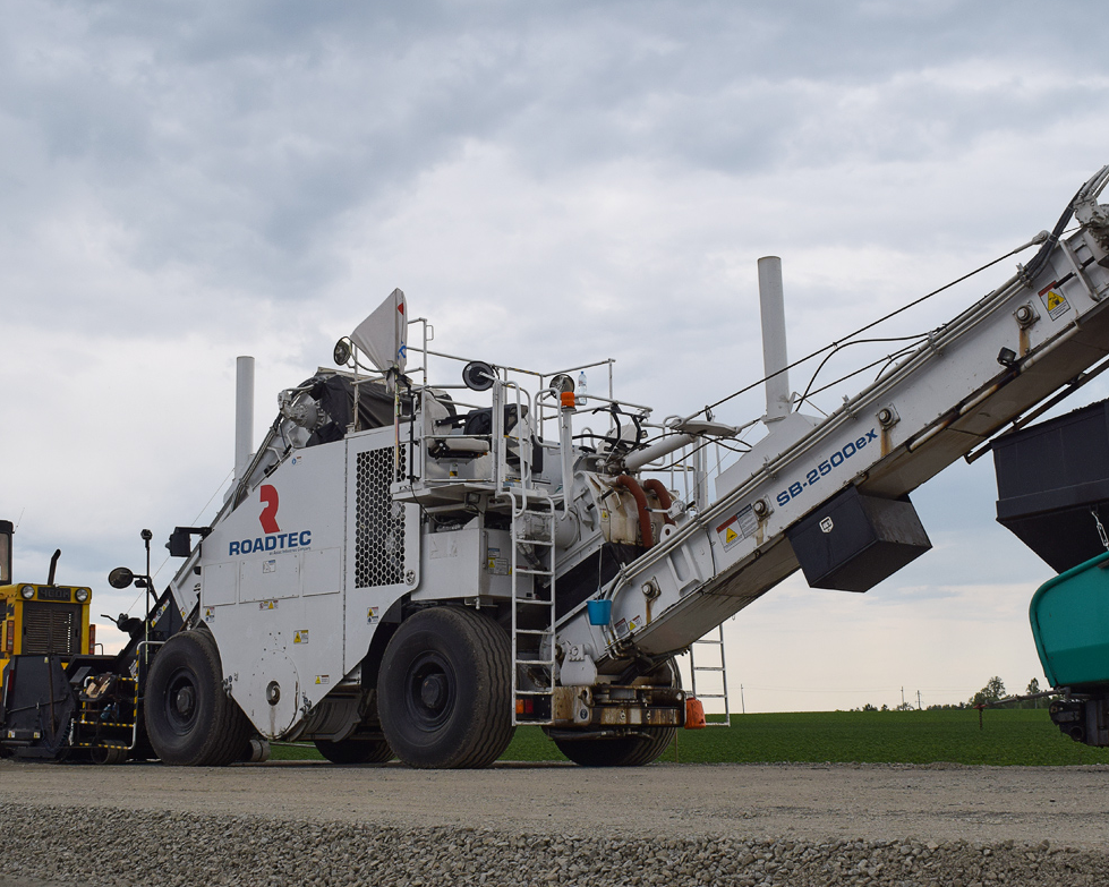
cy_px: 450
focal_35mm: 47
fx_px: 1529
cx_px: 624
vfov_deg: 32.4
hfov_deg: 39.8
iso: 360
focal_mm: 27
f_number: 8
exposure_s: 1/250
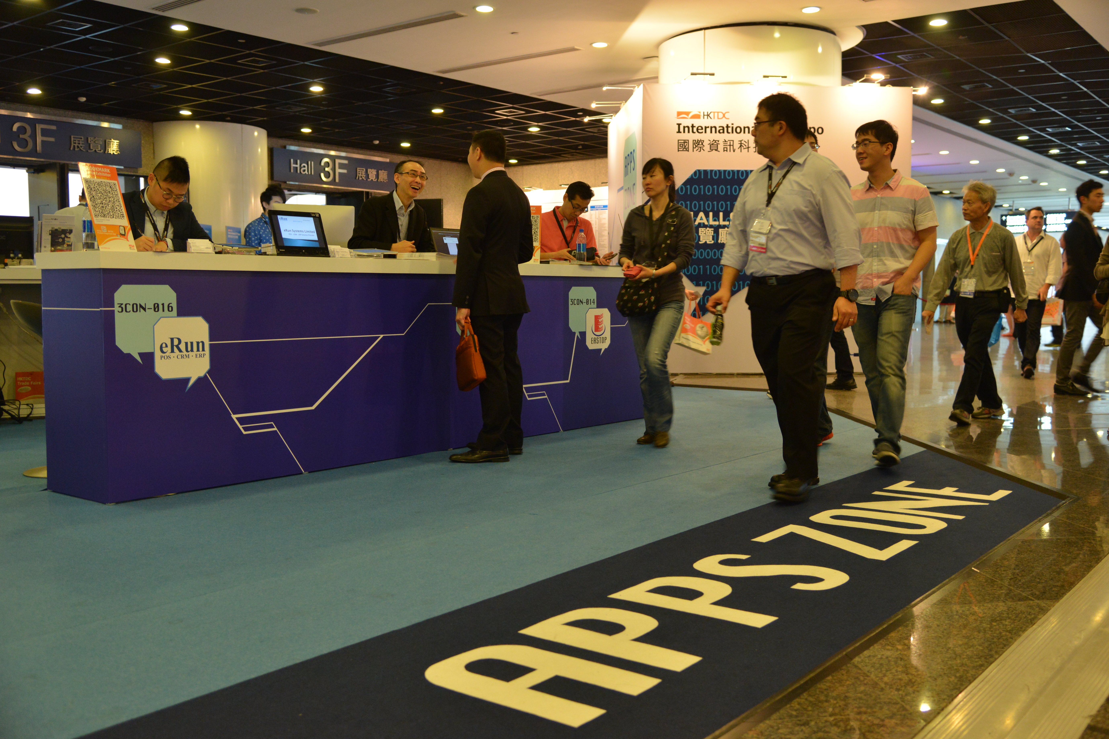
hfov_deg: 55.8
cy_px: 370
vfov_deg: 38.9
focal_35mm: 34
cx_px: 554
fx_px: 1047
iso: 1600
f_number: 4
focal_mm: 34
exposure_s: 1/60
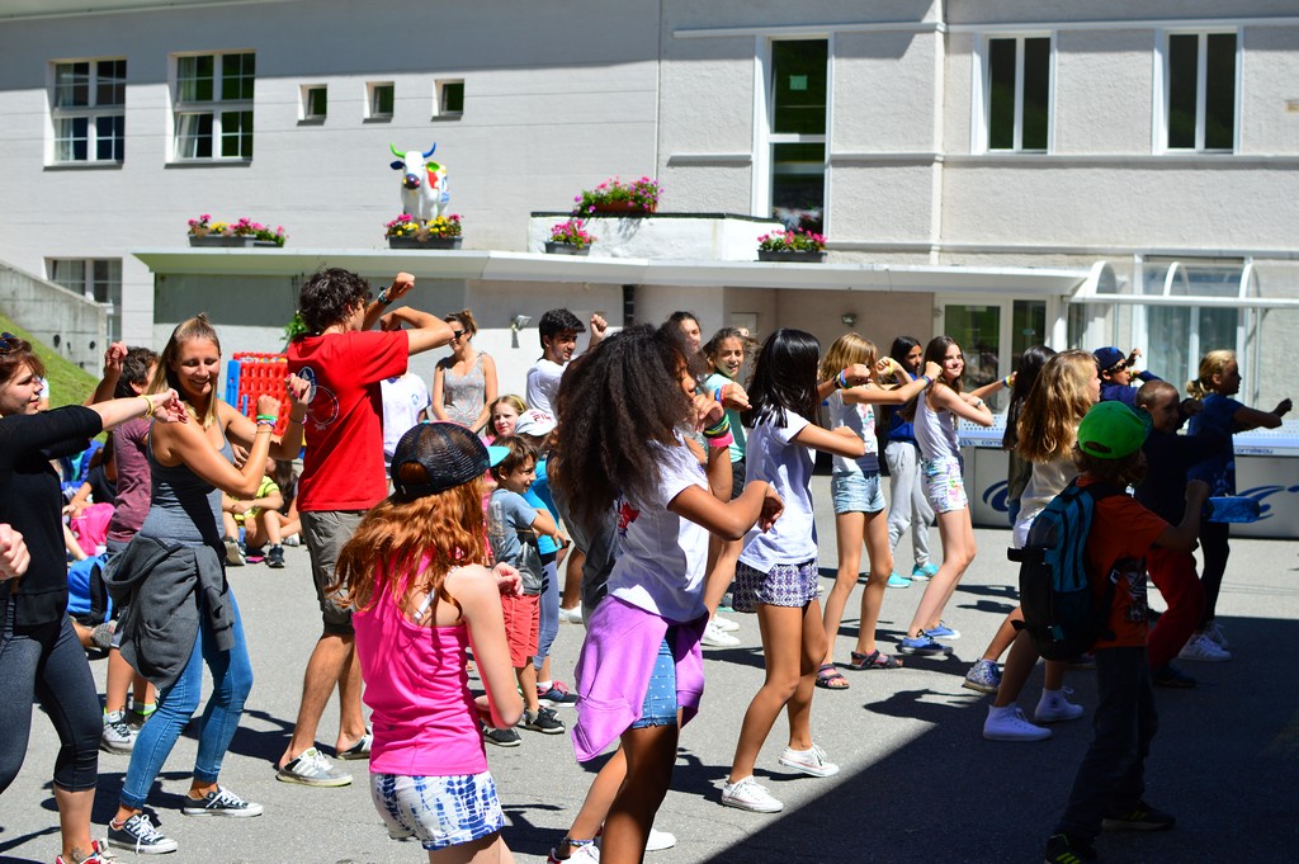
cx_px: 650
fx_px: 1893
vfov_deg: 25.7
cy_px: 432
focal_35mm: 52
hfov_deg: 37.9
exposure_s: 1/1000
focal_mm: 35
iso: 100
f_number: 4.5
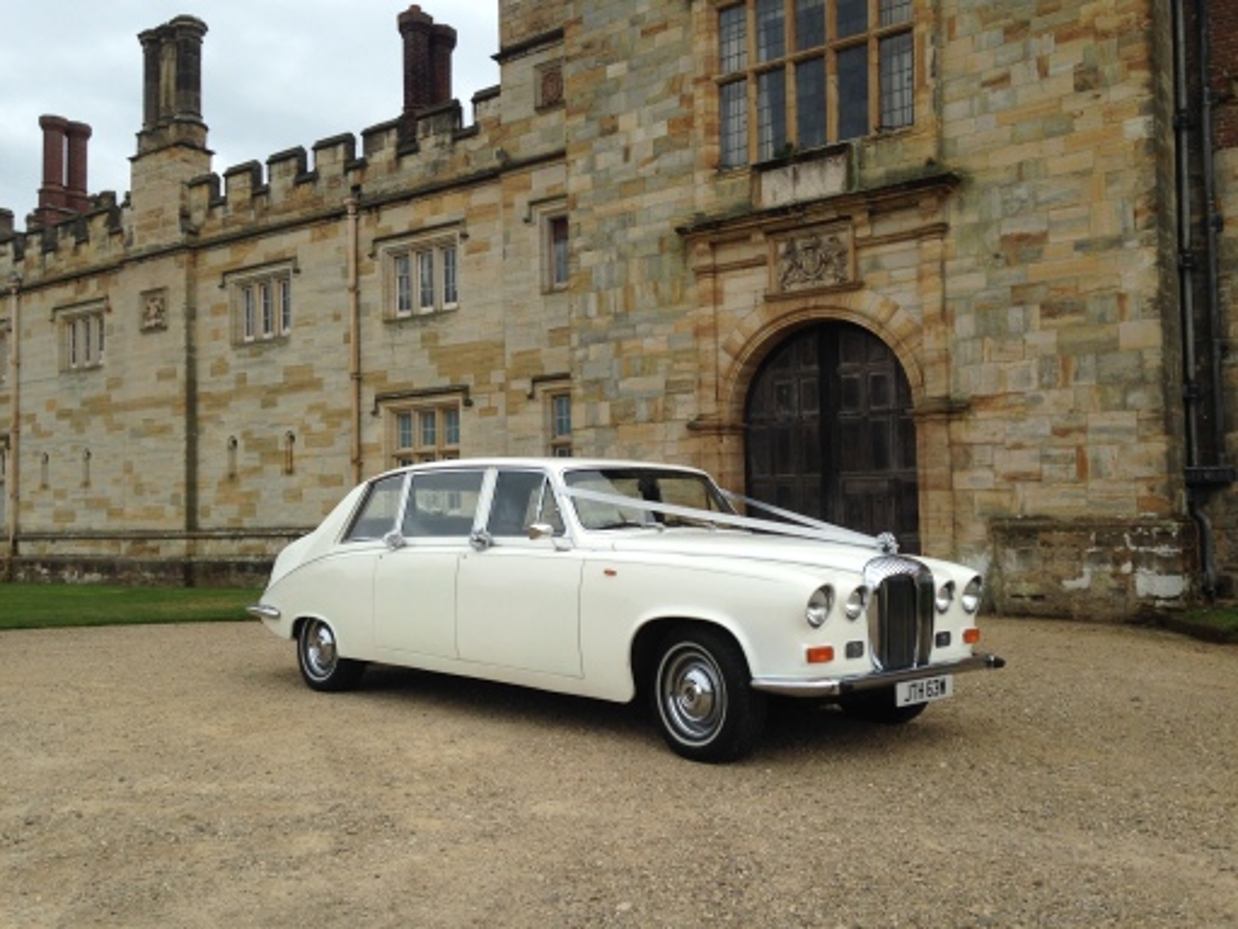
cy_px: 464
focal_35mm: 33
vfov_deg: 42.9
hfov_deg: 55.4
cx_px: 619
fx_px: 1180
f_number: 2.4
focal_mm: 4.12
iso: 50
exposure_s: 1/742
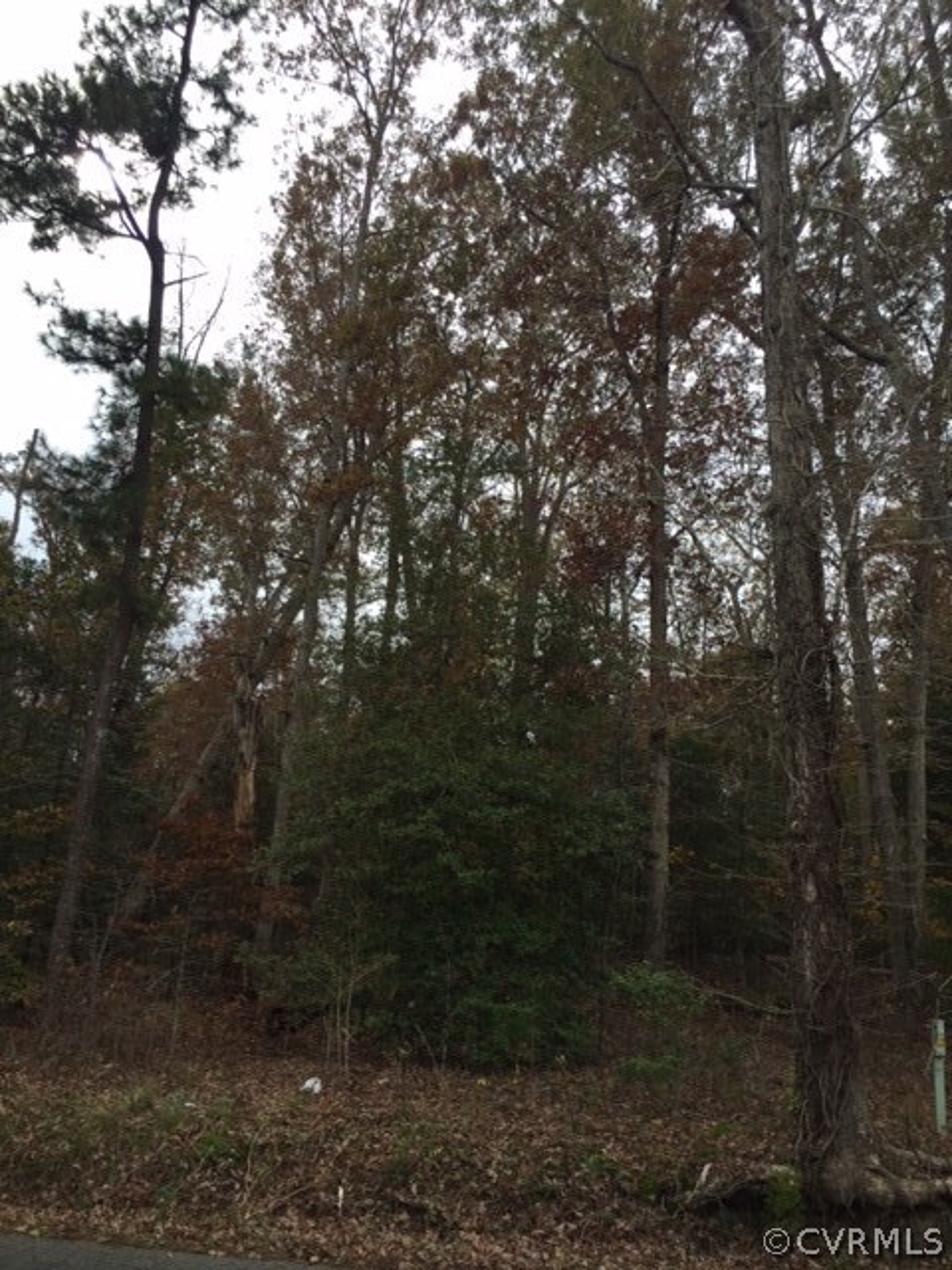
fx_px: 1063
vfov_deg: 61.7
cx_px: 476
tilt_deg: +15.4
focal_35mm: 29
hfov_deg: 48.2
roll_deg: -5.0
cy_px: 635
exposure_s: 1/638
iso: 32
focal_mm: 4.15
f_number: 2.2
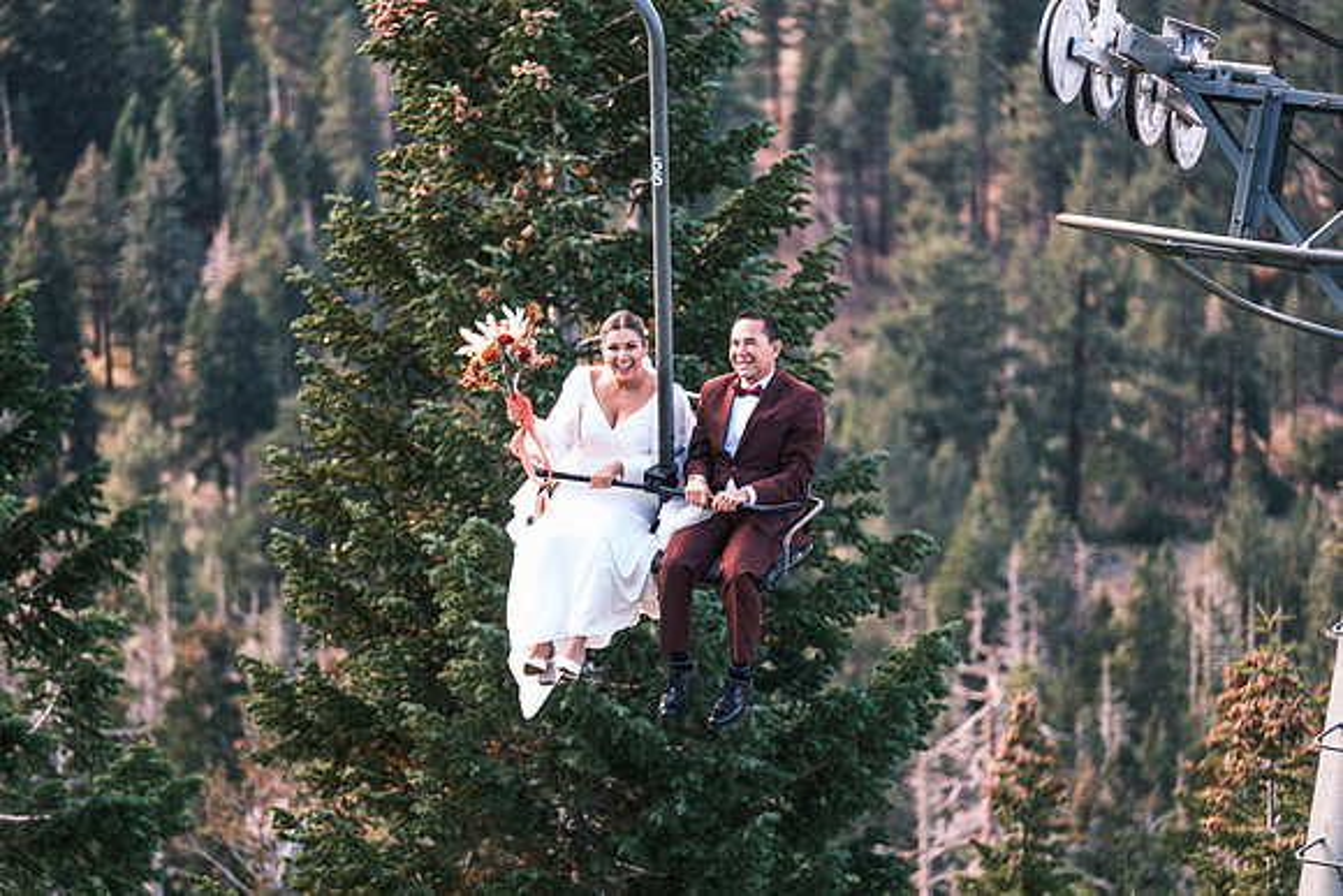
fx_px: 7836
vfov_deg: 6.5
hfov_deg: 9.8
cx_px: 672
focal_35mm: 210
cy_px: 448
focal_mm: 140
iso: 400
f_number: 2.8
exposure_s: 1/210
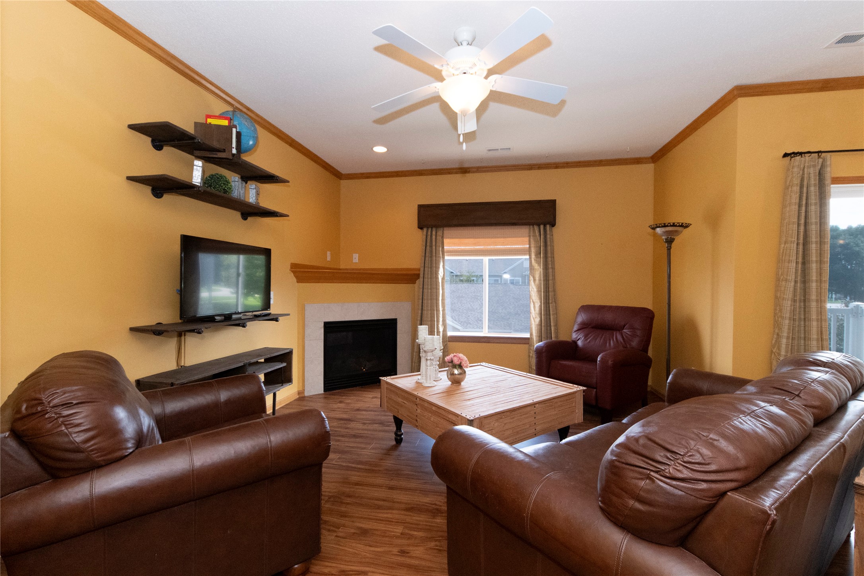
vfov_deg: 77.3
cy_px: 288
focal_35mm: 15
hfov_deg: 100.4
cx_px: 432
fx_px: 360
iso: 2000
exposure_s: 1/160
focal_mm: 10
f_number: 9
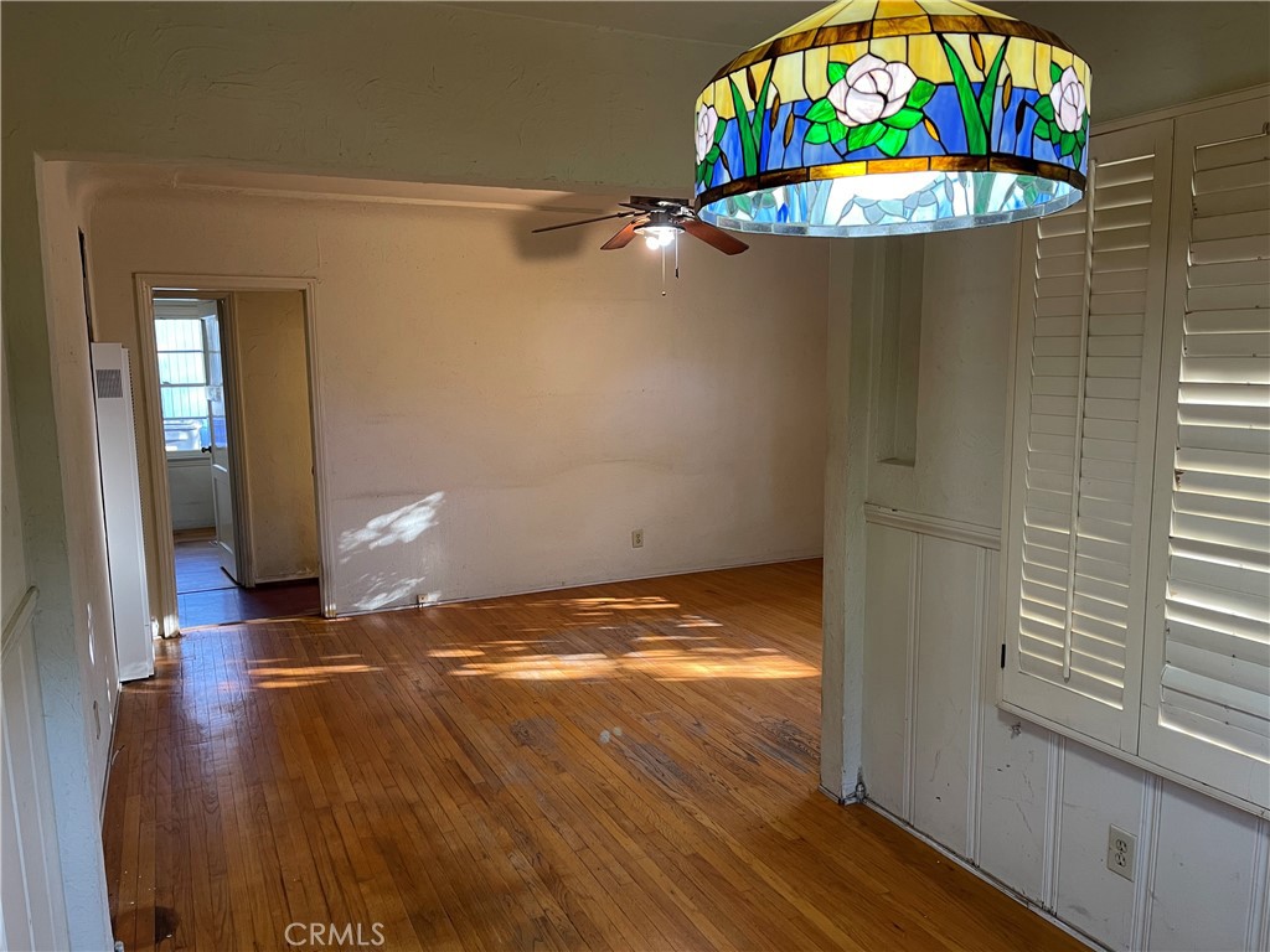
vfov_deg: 53.1
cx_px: 635
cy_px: 476
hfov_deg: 67.3
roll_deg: +0.1
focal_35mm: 26
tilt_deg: -7.7
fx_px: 954
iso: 125
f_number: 1.6
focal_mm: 5.1
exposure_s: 1/60
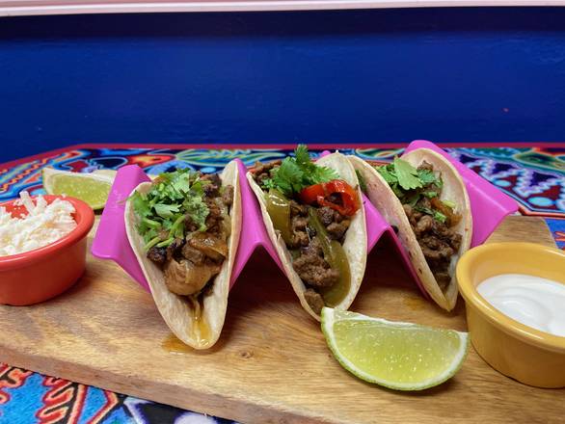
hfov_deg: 67.3
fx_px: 425
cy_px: 212
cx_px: 282
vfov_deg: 53.1
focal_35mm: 26
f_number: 1.8
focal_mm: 4.25
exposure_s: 1/60
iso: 160
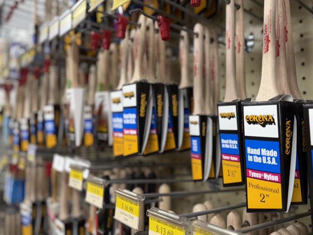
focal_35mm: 30
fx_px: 271
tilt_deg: +4.0
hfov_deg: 59.8
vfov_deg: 46.6
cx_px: 176
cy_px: 95
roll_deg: +1.2
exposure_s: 1/120
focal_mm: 6.76
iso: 160
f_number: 1.78
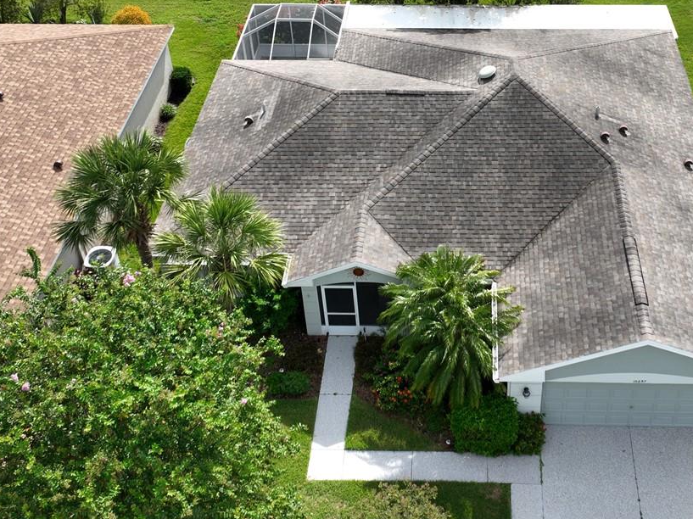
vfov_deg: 30.4
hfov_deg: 40.1
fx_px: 941
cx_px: 450
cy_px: 138
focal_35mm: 47
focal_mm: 12.29
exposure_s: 1/1600
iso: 110
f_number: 2.8
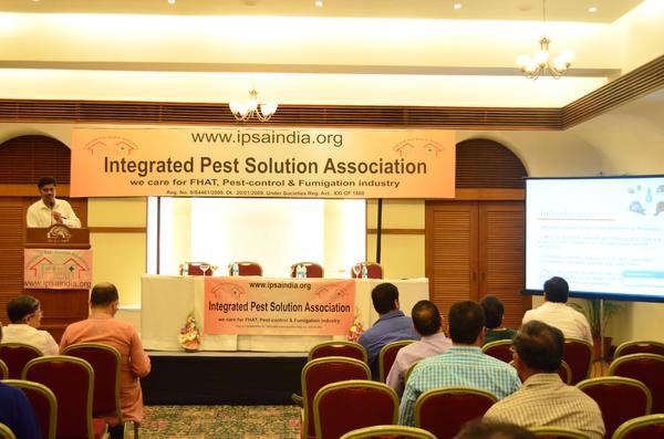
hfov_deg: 41.2
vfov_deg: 27.9
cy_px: 220
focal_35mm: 48
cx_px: 332
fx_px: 883
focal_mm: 32
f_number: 4.8
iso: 3200
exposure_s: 1/80
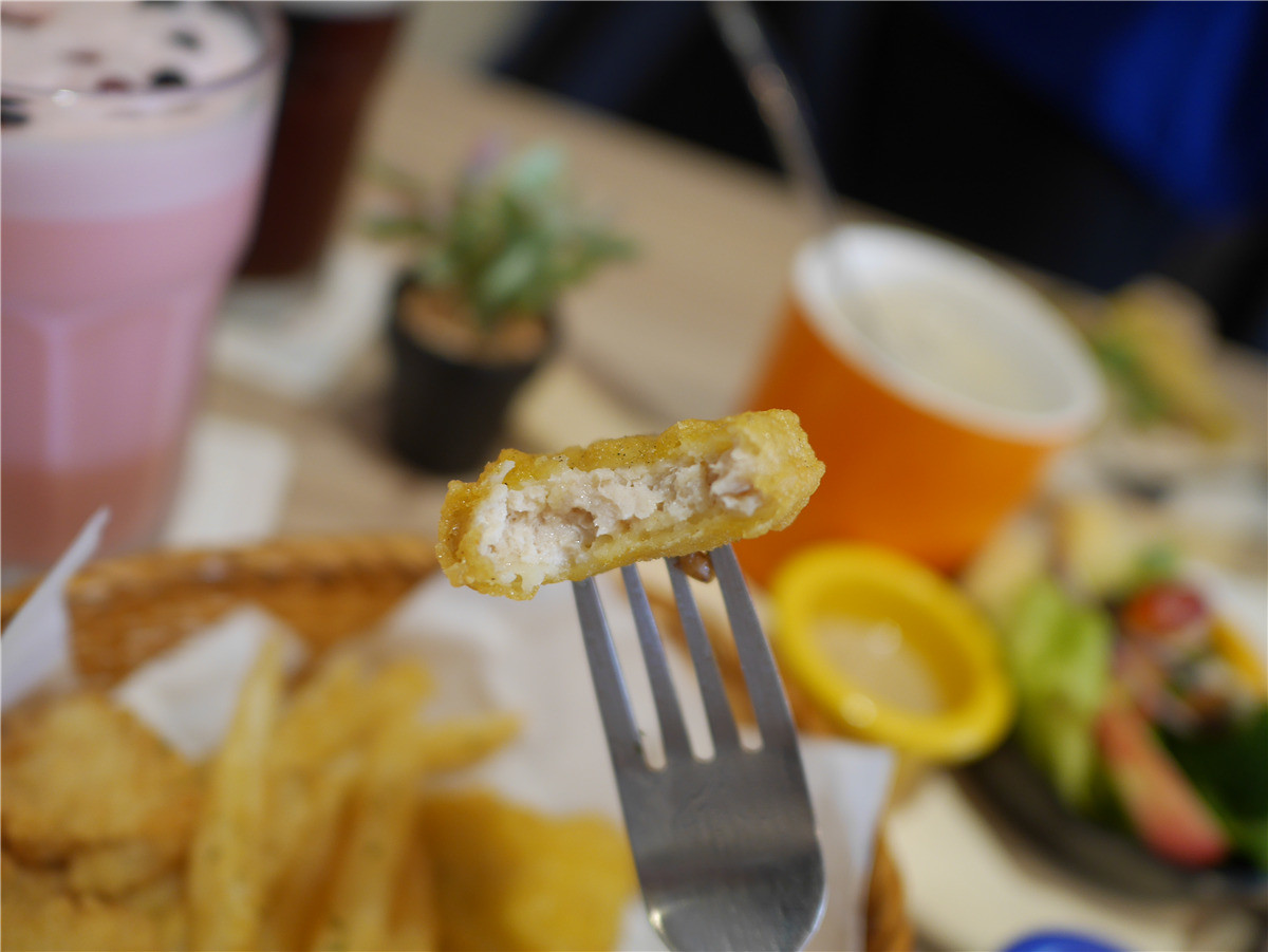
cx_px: 634
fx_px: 1099
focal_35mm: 30
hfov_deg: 59.9
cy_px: 476
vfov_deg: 46.8
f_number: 1.8
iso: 200
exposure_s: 1/125
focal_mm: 15
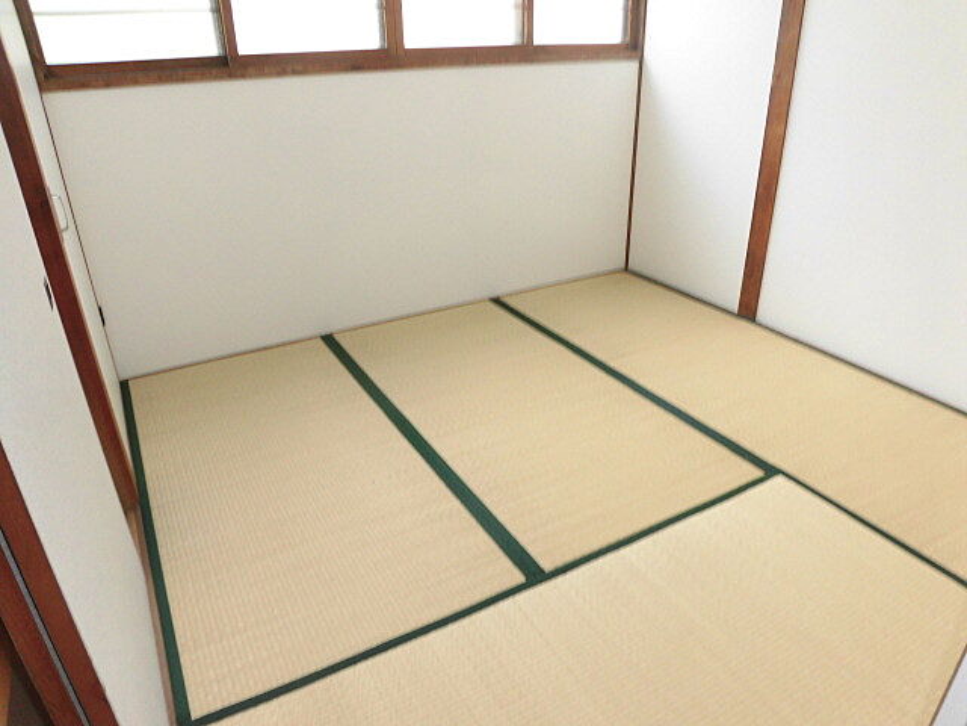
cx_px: 484
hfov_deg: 71.6
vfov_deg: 56.8
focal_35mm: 24
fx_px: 670
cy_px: 363
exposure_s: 1/50
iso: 100
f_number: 3.1
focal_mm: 4.3
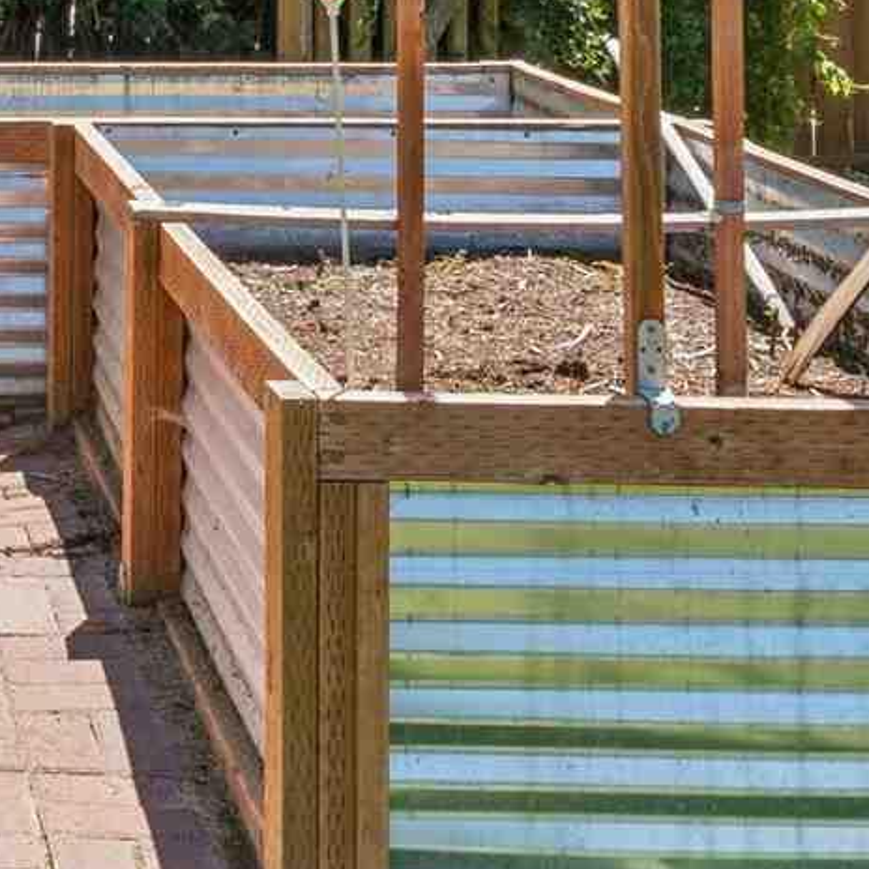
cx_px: -225
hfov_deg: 17.5
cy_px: -189
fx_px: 2668
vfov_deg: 17.6
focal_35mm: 94
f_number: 13
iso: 400
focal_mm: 16.7
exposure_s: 1/125
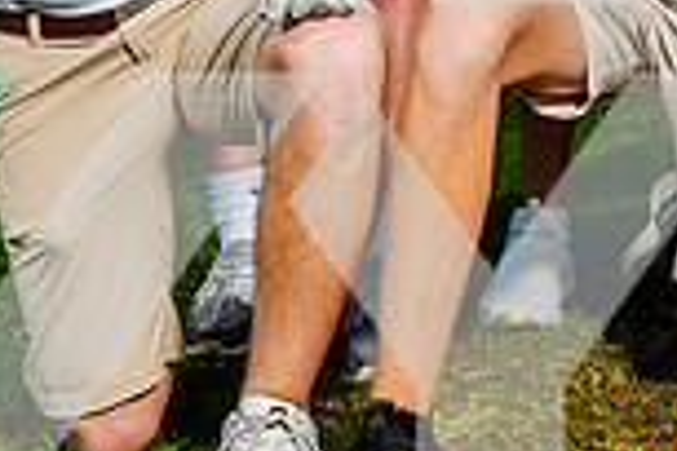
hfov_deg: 15.9
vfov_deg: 10.5
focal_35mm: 126
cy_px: -253
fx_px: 2369
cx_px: 693
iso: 100
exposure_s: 1/125
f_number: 10
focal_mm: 30
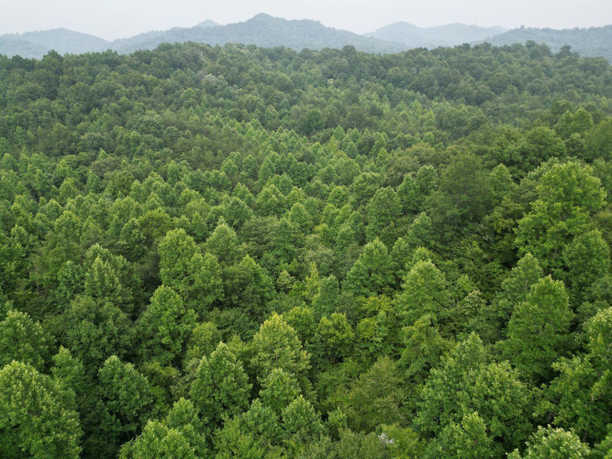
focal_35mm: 24
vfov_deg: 56.8
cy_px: 230
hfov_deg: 71.6
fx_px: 424
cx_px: 306
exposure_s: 1/1600
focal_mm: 6.72
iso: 200
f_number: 1.7
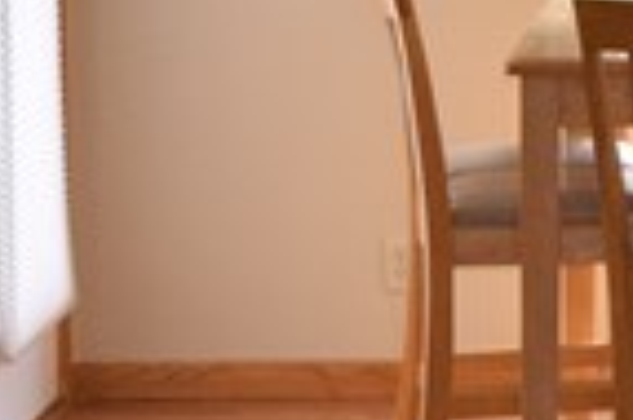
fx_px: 4812
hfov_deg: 7.4
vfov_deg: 5.0
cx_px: 1018
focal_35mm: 274
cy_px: -106
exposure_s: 1/125
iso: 640
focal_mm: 24
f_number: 5.6
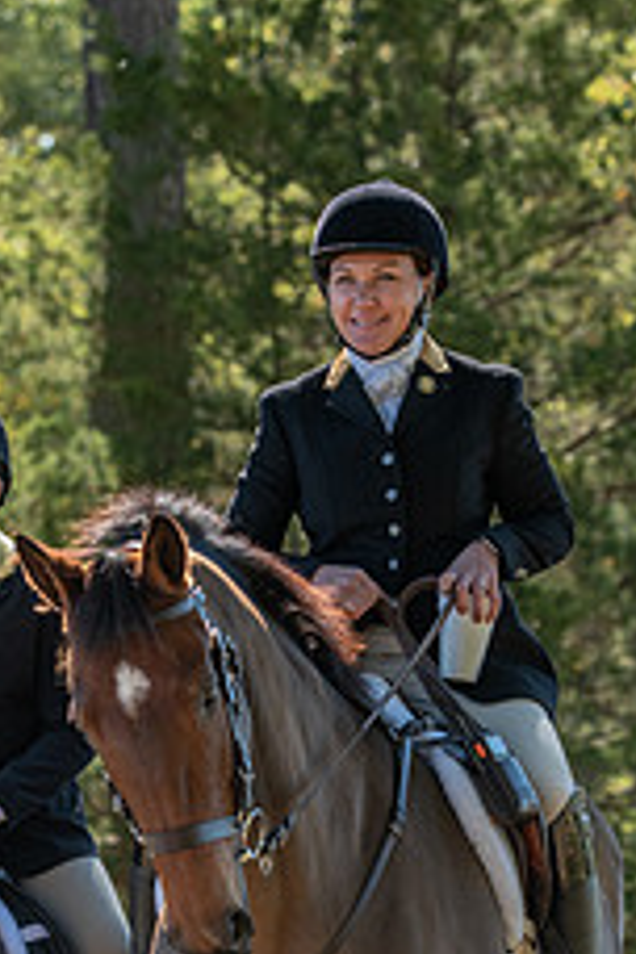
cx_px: 269
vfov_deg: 7.3
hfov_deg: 4.9
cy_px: 870
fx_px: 7446
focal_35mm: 281
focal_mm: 95
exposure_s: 1/320
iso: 280
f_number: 4
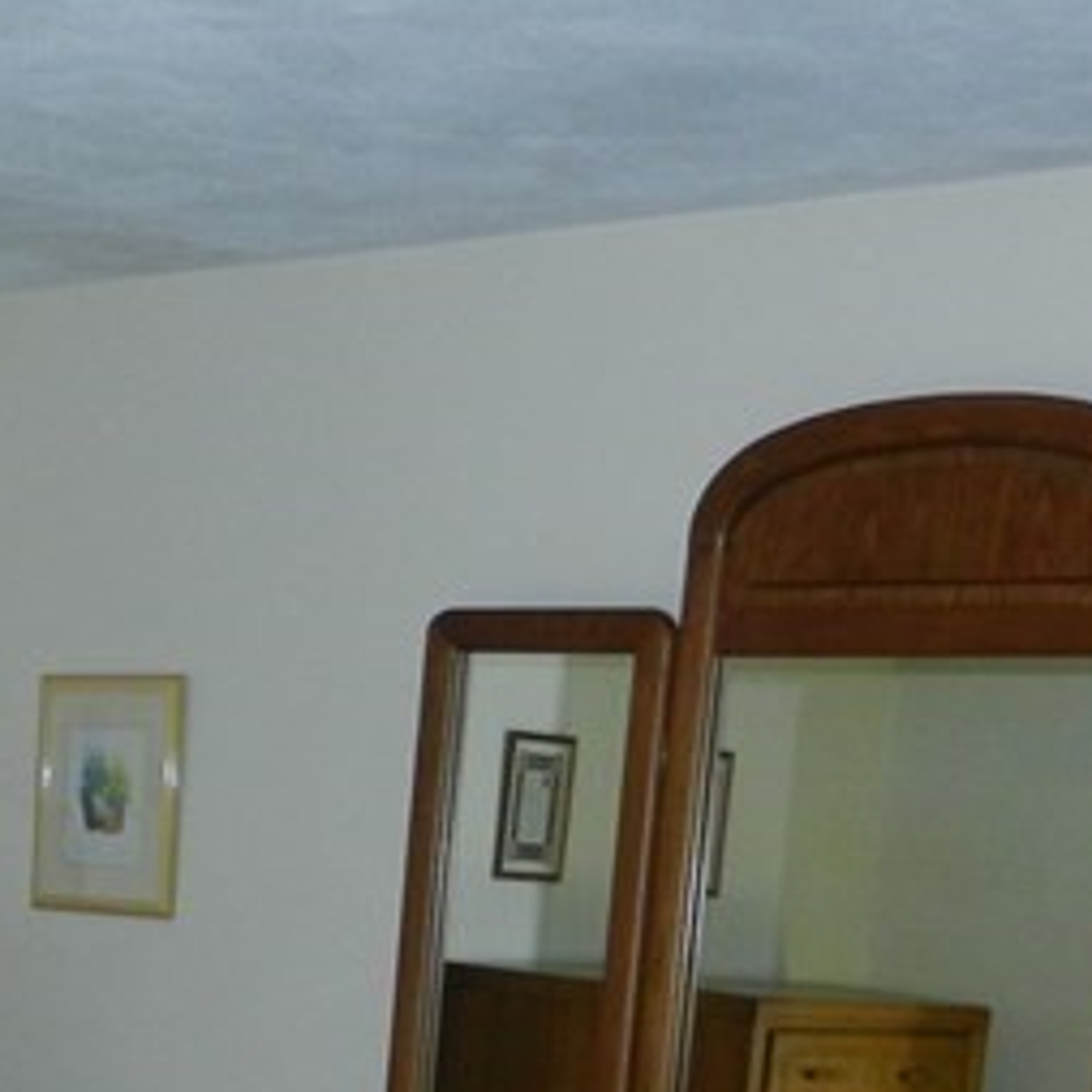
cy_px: 1268
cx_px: -13
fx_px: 3176
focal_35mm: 89
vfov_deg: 18.6
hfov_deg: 18.9
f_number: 3.5
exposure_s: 1/30
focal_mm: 4.5
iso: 250
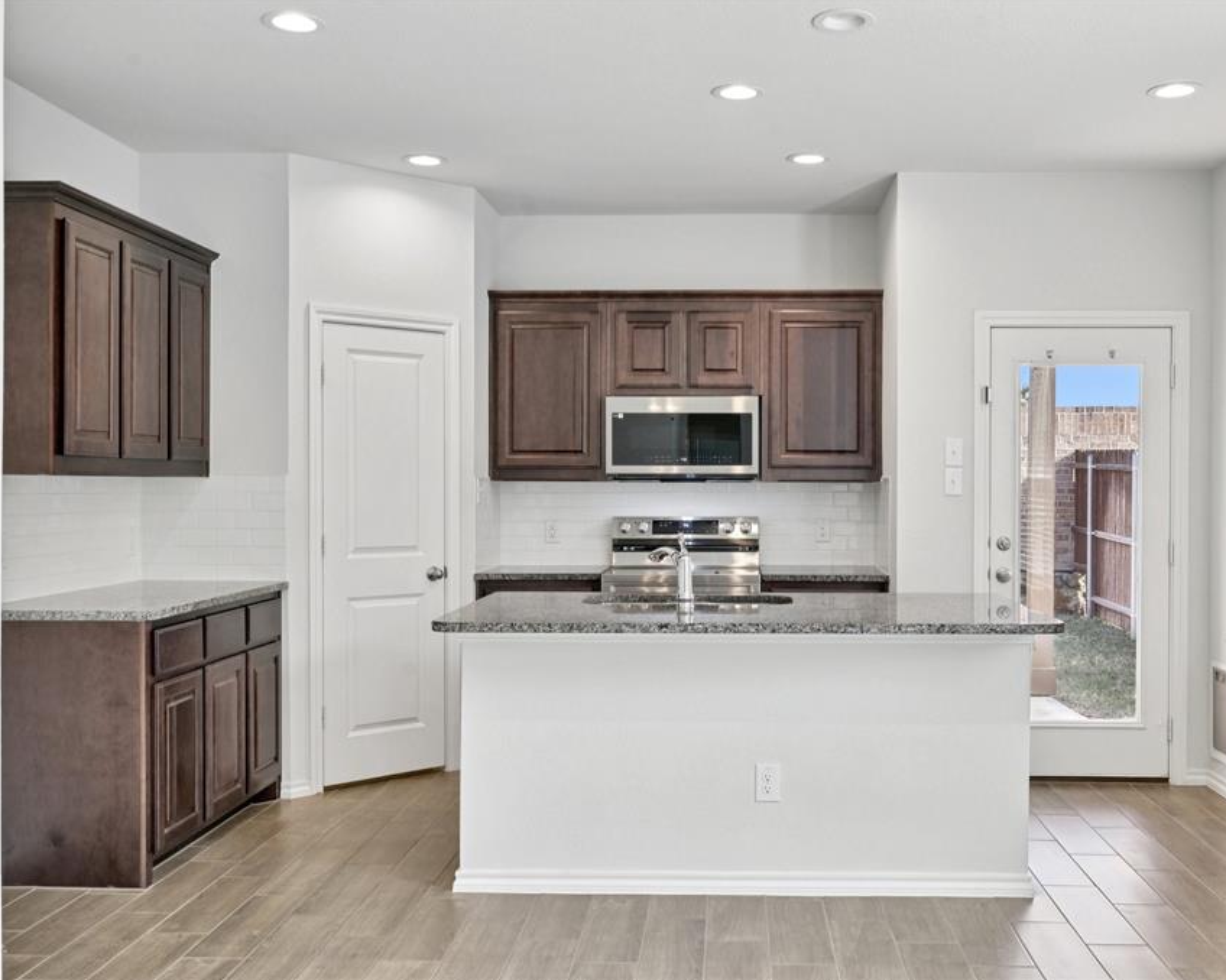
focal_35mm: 34
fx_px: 1233
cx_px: 685
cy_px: 489
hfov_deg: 52.7
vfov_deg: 43.3
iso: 400
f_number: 8
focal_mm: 30
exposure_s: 1/60
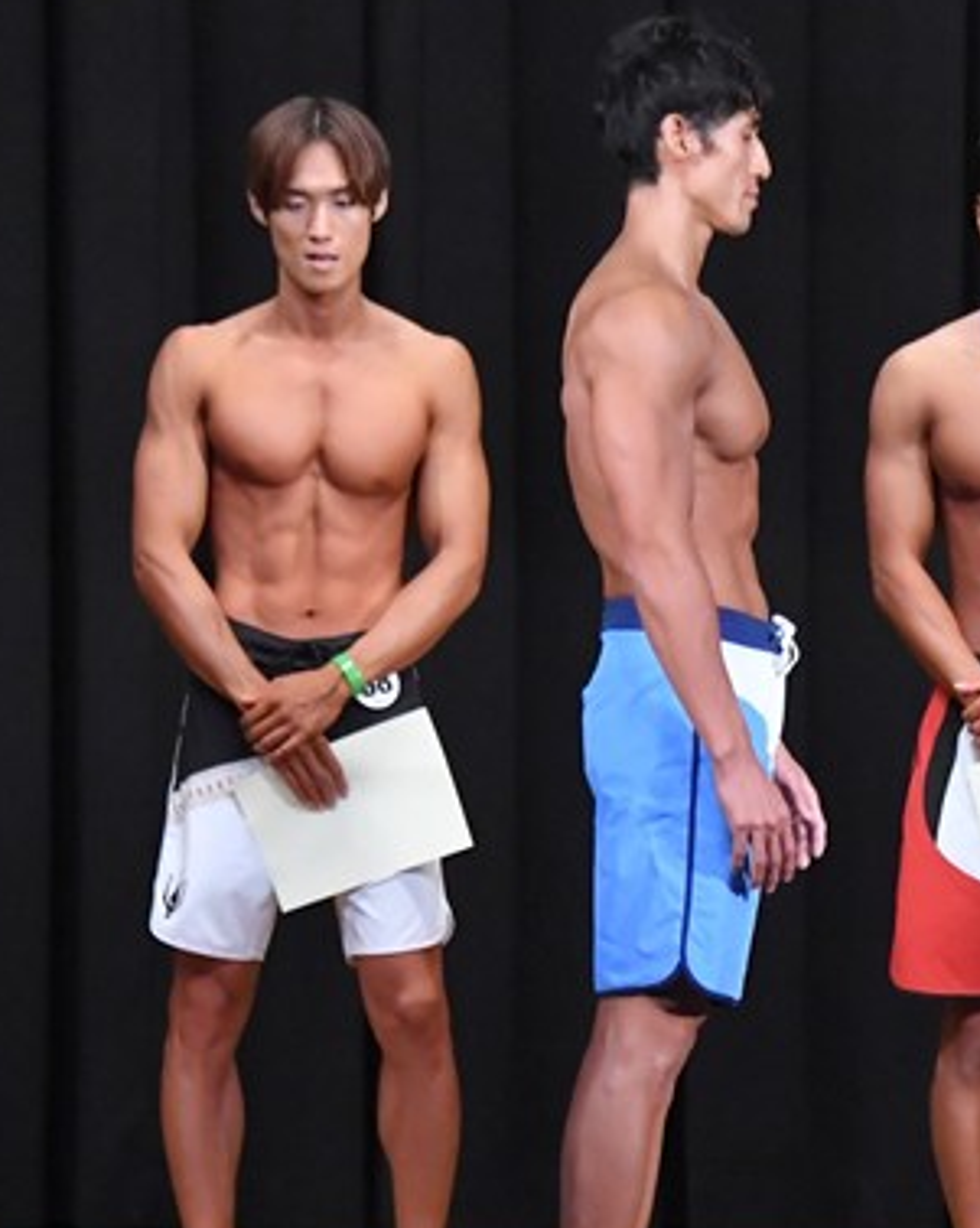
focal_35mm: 361
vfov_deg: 5.4
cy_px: 743
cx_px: 1109
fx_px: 13104
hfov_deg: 4.3
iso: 8000
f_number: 5.6
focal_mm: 125
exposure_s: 1/400
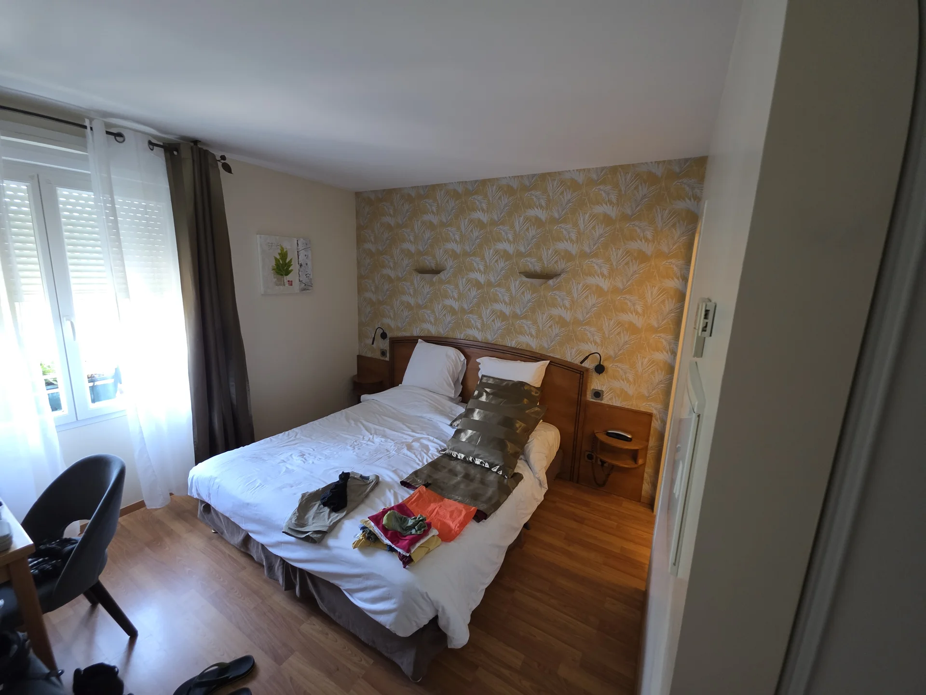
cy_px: 348
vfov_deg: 89.9
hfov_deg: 106.2
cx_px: 463
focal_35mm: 13
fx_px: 348
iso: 200
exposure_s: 1/50
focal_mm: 2.2
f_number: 1.9
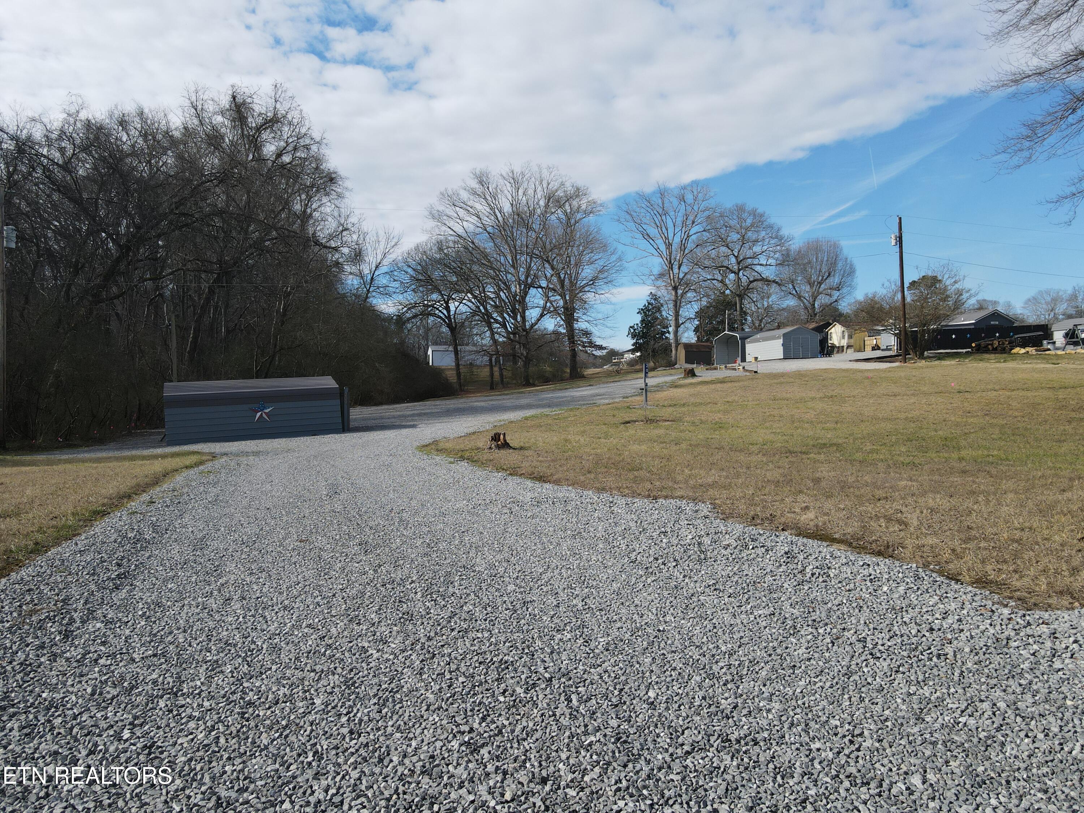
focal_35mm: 24
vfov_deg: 56.8
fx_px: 752
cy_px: 406
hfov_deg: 71.6
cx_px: 542
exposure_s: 1/640
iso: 100
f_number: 2.8
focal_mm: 4.5
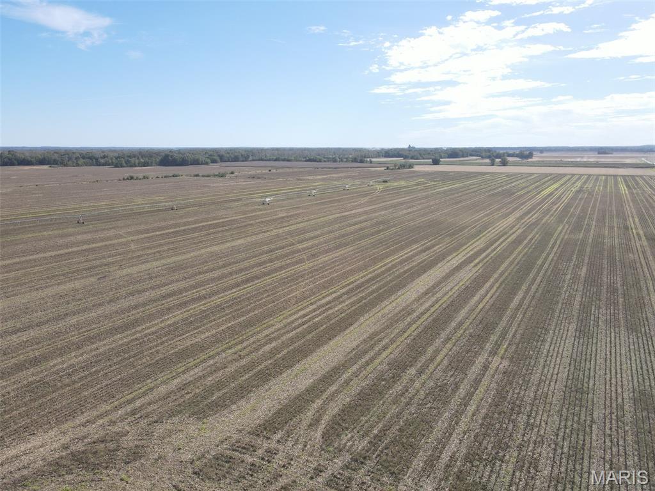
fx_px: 454
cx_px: 328
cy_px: 246
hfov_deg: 71.6
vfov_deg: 56.8
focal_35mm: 24
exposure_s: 1/640
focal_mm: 4.5
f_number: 2.8
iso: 100
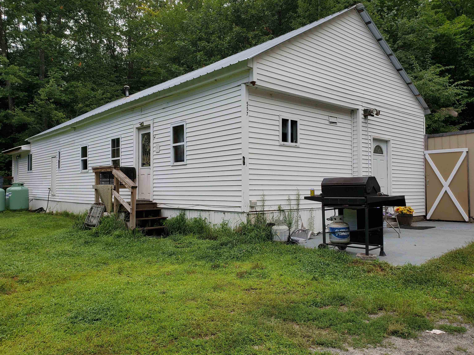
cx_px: 237
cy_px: 178
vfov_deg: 53.1
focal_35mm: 26
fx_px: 356
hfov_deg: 67.3
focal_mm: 4.3
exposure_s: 1/838
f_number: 2.4
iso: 50
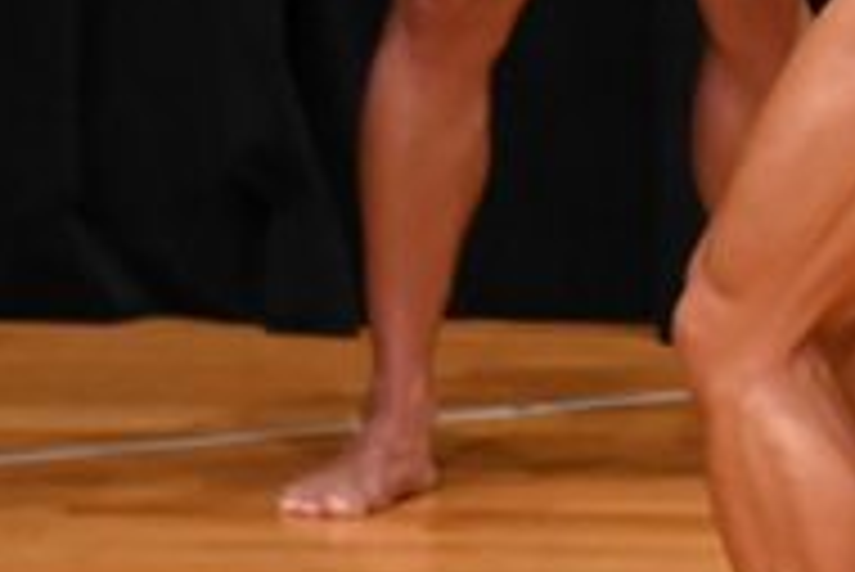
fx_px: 29044
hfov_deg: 1.7
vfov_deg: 1.1
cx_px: 1649
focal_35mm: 1222
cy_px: -77
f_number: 5.6
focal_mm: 200
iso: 4000
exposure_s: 1/400
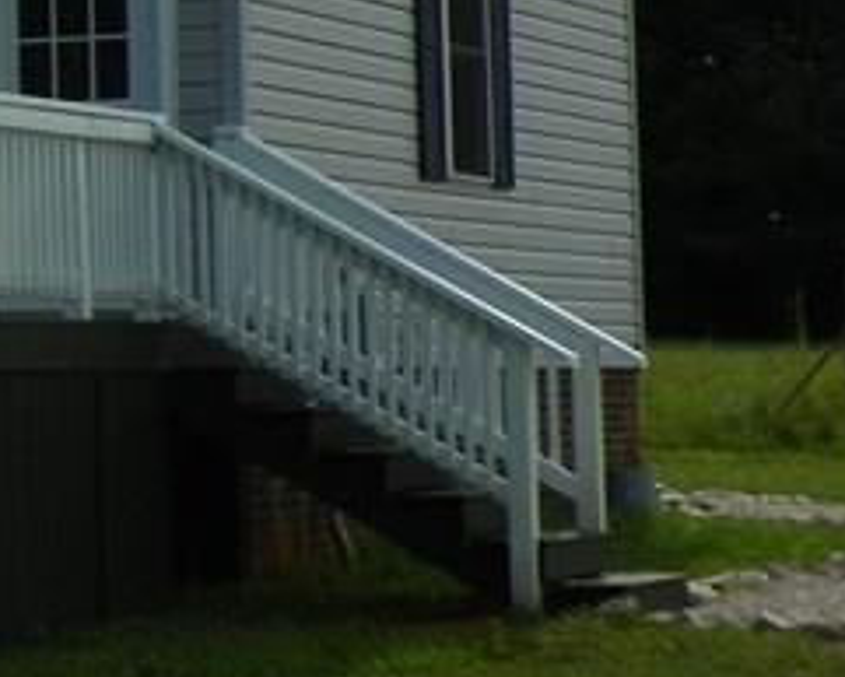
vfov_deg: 9.0
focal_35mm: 170
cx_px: -915
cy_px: 14
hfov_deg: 10.3
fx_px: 4253
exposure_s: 1/400
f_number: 5.6
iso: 64
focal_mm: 7.3
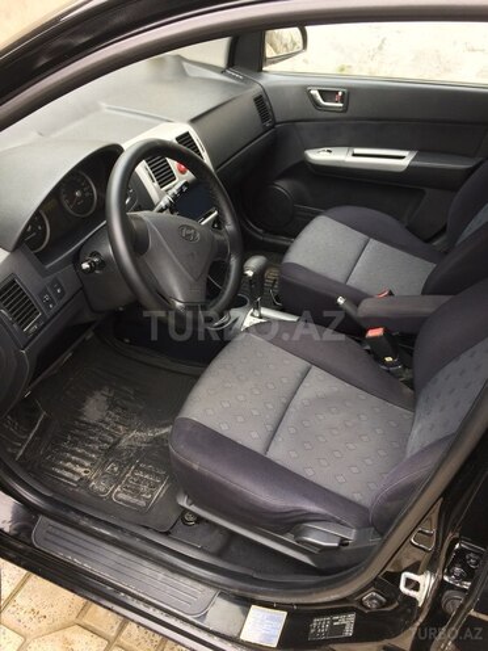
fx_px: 545
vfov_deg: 61.7
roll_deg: -1.4
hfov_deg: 48.2
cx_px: 244
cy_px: 326
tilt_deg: -40.8
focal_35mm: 29
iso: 40
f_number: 2.2
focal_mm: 4.15
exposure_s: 1/100
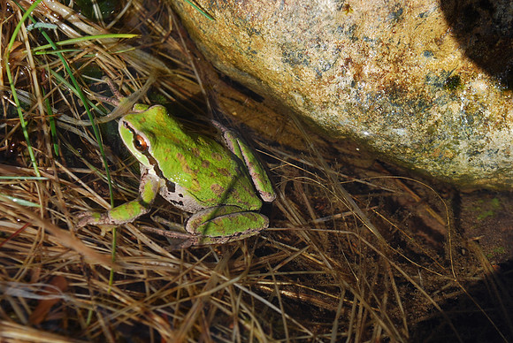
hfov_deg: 24.6
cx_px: 256
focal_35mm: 82
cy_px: 172
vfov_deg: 16.6
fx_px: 1177
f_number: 10
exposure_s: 1/200
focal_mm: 55
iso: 200
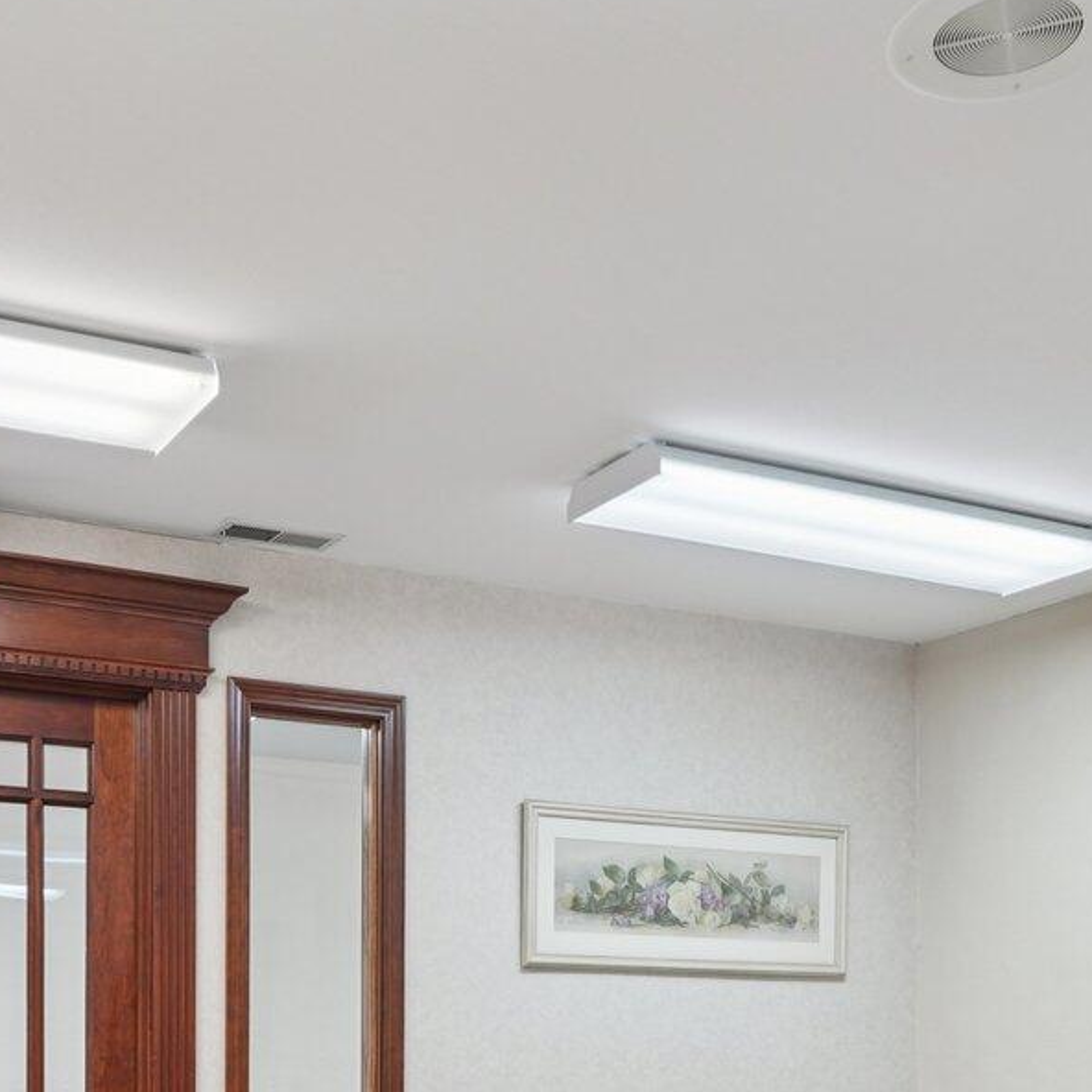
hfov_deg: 33.9
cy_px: 1054
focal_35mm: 50
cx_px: 422
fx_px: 1785
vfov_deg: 31.8
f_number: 8
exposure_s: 1/10
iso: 320
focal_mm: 17
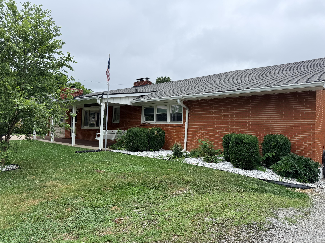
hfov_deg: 69.4
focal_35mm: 25
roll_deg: -1.3
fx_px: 235
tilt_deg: +3.1
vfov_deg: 54.9
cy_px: 118
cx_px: 161
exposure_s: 1/2110
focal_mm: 6.76
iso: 80
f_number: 1.78
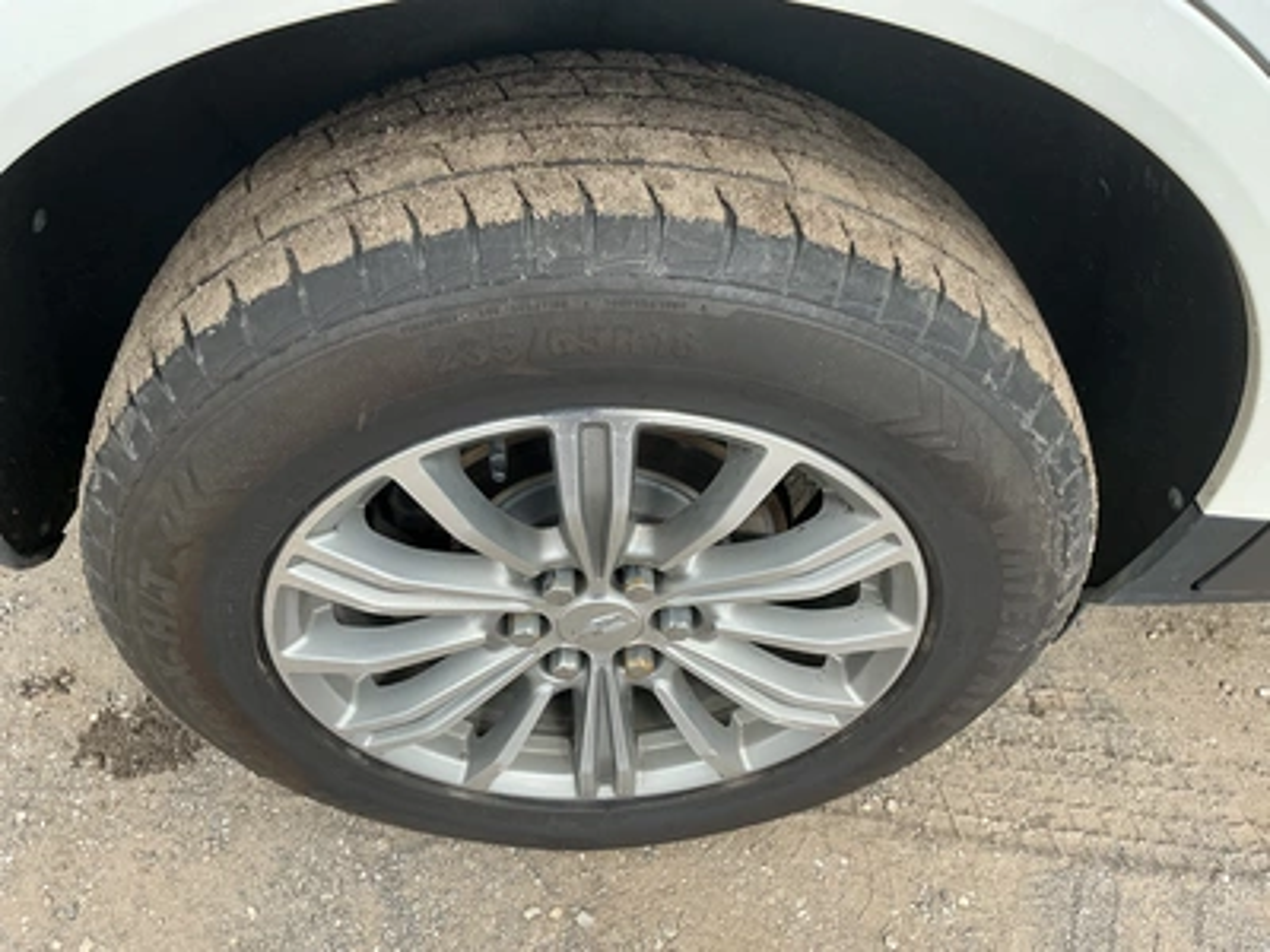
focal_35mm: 28
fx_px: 1027
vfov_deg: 49.7
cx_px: 635
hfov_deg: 63.4
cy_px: 476
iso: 25
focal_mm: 3
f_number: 1.8
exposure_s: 1/412
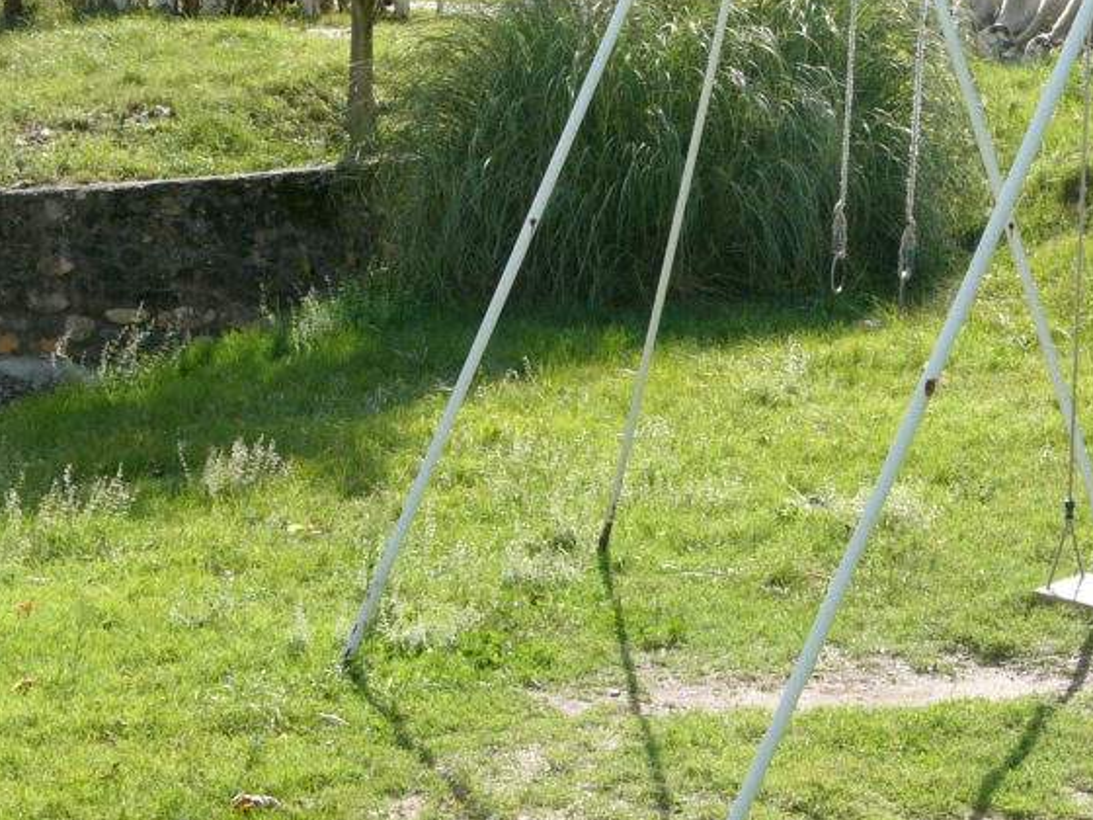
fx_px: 4042
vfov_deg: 11.5
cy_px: 195
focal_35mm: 128
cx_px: 617
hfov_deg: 15.4
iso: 200
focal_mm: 17.7
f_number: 6.3
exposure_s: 1/400
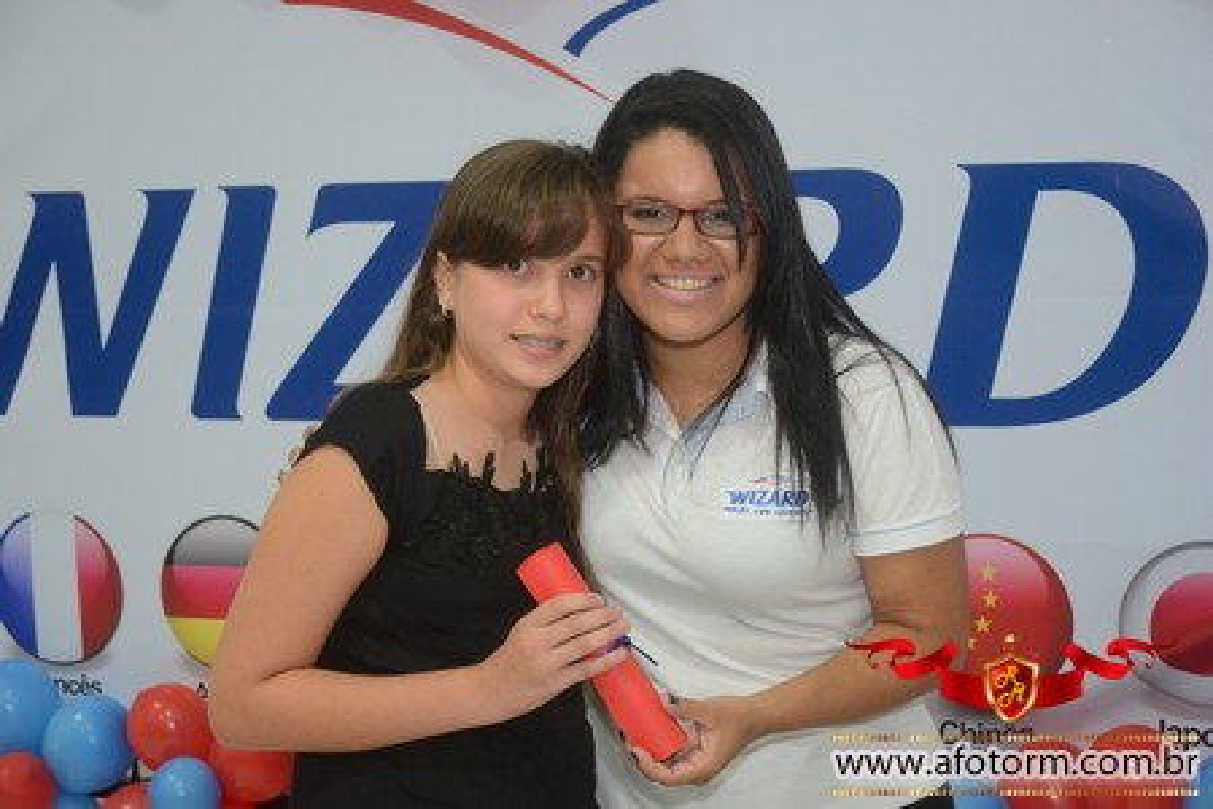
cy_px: 404
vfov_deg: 18.2
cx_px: 606
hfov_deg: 27.0
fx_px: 2527
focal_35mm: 75
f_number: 4.8
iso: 1600
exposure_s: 1/80
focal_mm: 50
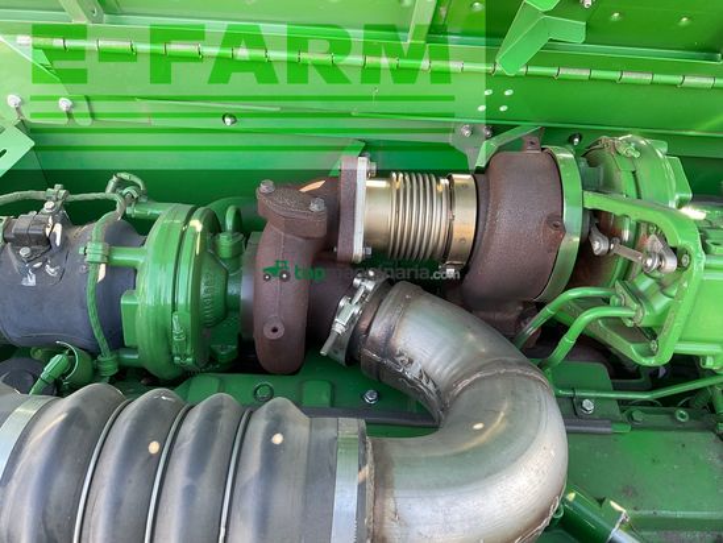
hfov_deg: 61.6
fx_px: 606
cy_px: 272
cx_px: 362
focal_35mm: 29
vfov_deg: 48.2
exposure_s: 1/120
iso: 50
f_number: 1.8
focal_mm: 3
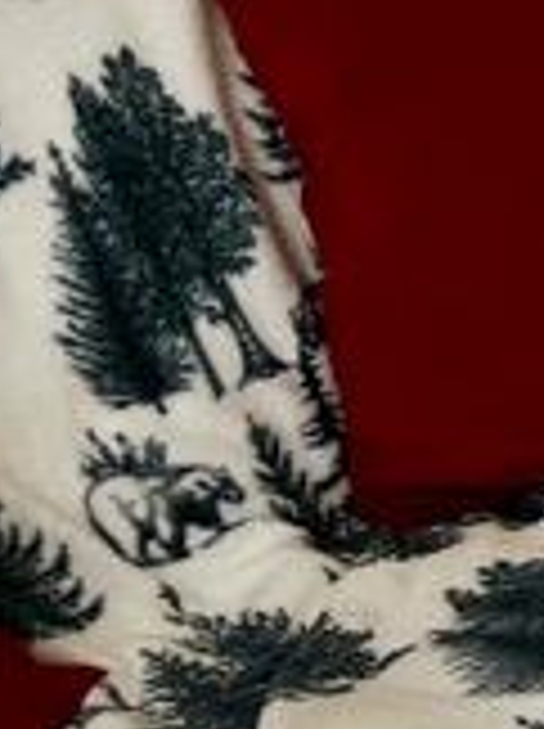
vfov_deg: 9.8
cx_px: 2410
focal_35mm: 193
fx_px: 4055
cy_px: -500
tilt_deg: -13.8
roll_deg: +1.6
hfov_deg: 6.0
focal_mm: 5.1
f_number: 1.6
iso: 50
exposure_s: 1/517
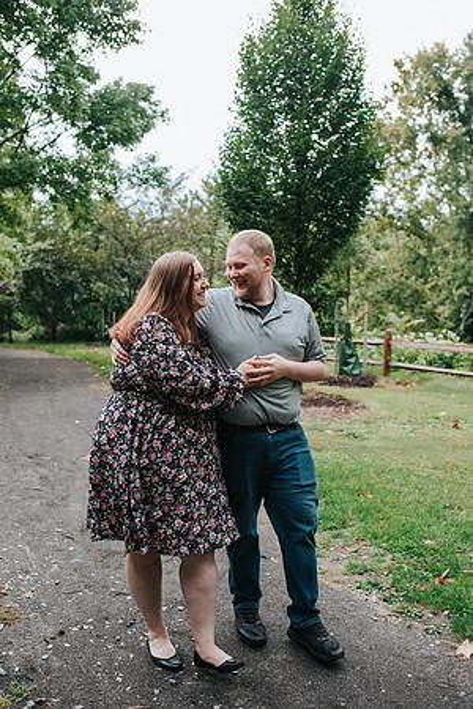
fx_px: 690
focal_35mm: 35
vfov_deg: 54.4
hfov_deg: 37.9
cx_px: 236
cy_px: 354
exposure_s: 1/400
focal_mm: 35
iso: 1000
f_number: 3.2
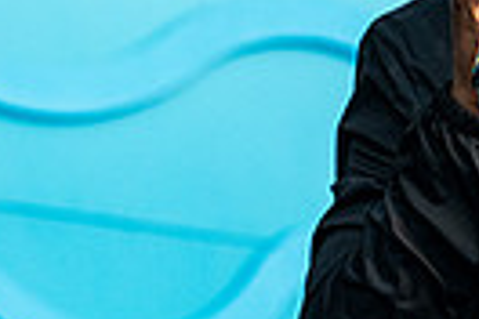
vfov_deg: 1.4
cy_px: 34
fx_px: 13265
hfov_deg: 2.1
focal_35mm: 997
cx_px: 600
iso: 900
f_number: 5
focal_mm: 190
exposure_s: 1/500
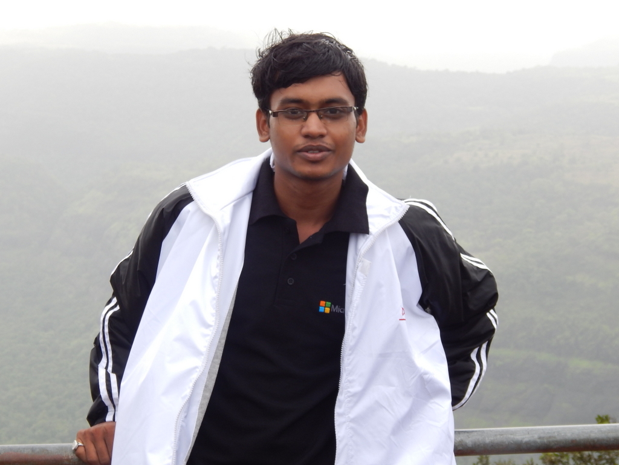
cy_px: 232
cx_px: 310
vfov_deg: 17.2
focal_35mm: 86
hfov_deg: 22.8
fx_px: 1538
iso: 125
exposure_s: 1/125
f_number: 4.3
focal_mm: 15.3
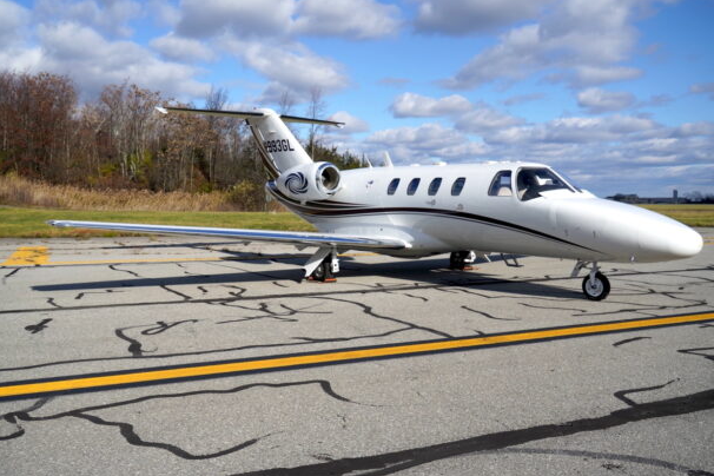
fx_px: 654
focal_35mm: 33
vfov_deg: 40.0
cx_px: 347
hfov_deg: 57.2
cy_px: 234
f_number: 7.1
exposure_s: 1/640
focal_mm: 32
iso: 100
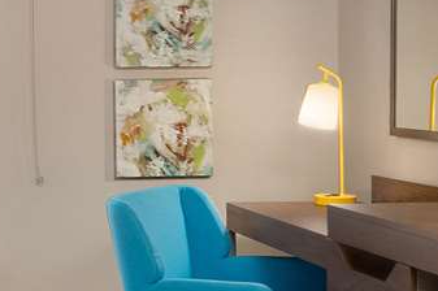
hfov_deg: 21.1
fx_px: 1082
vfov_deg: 15.3
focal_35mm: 89
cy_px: 149
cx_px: -107
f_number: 11
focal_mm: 20
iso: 320
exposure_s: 1/1.67
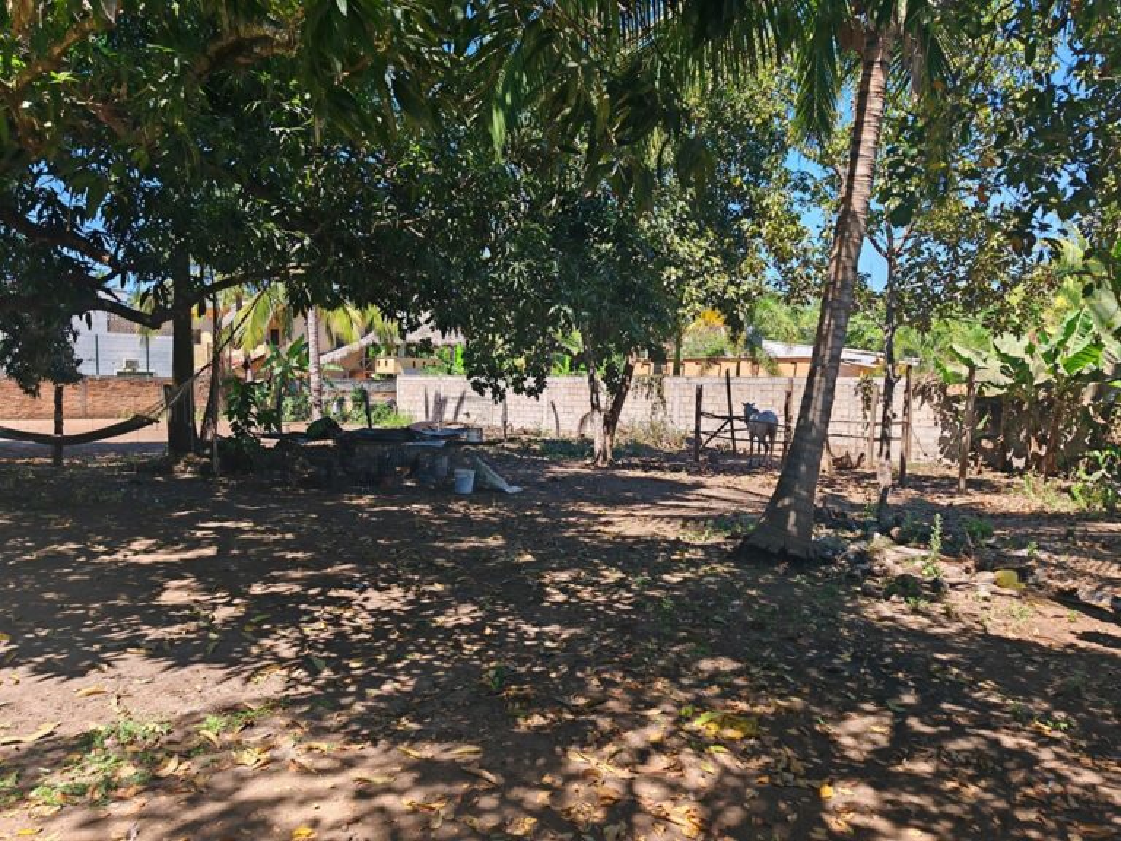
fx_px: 874
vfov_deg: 51.4
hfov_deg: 65.3
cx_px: 560
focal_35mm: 27
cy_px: 420
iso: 50
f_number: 1.6
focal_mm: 7.62
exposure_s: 1/1100
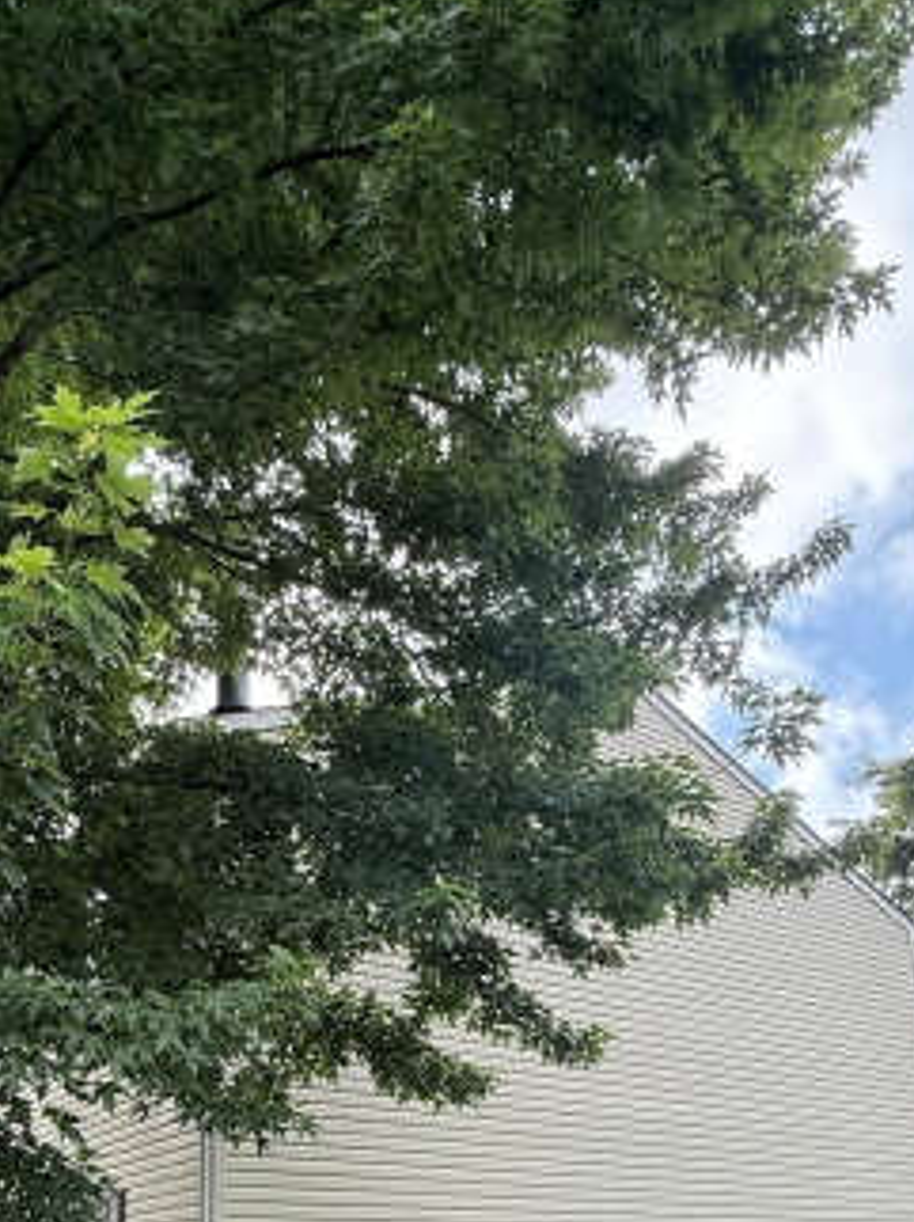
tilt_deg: +14.7
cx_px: 277
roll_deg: -0.3
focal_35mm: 29
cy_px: 1030
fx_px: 1022
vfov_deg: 55.8
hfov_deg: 47.1
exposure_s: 1/390
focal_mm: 2.22
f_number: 2.2
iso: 64
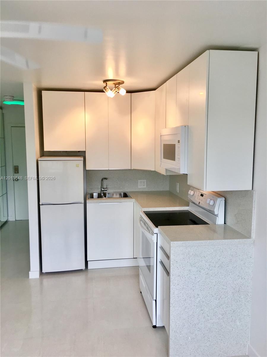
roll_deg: -0.4
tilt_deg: -5.6
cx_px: 134
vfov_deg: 61.7
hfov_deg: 48.2
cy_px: 178
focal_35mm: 29
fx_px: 298
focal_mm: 4.15
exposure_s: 1/120
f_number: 2.2
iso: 40
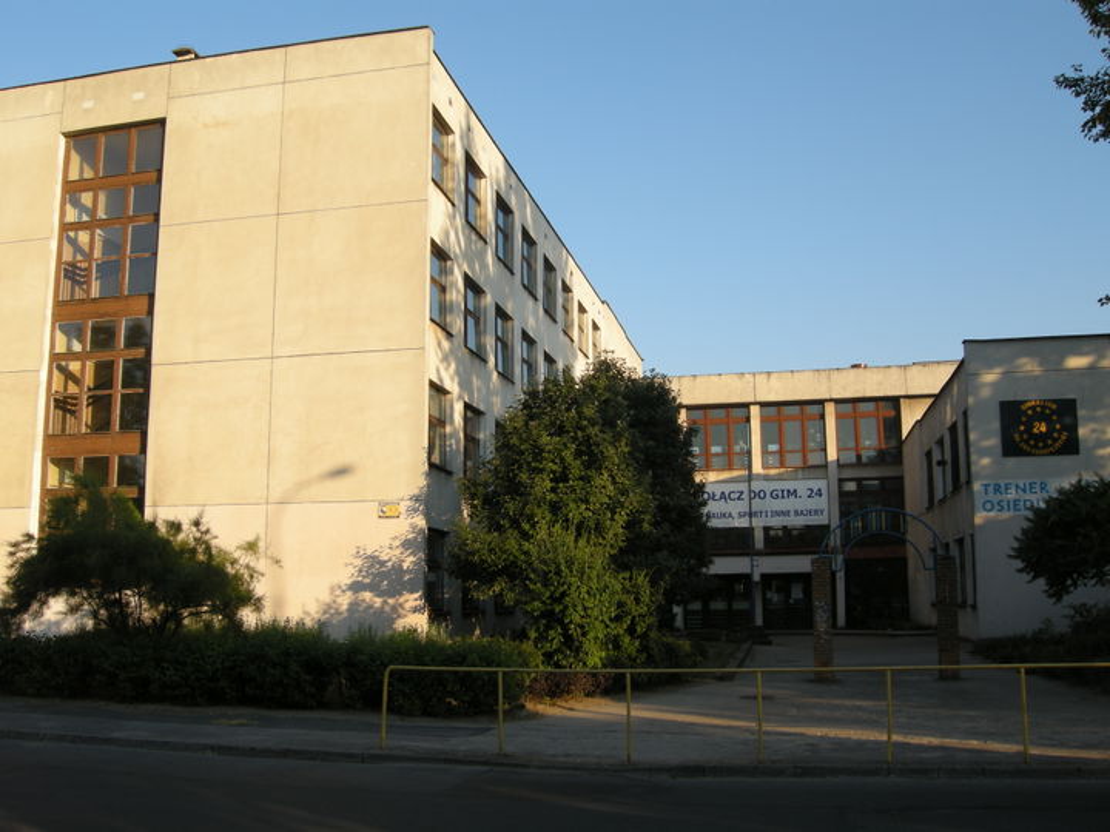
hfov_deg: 52.6
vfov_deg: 40.7
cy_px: 416
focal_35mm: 35
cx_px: 555
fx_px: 1122
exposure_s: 1/170
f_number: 4.8
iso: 64
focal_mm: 7.5
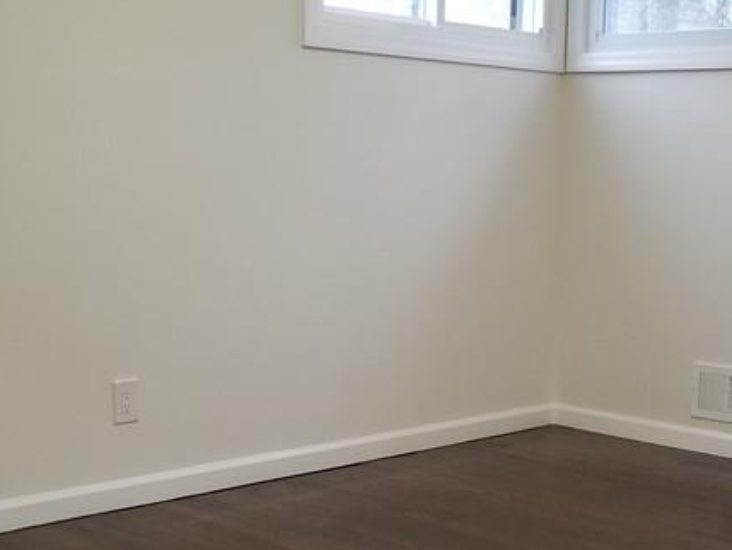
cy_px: 449
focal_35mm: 62
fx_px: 1311
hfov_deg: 30.9
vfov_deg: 23.3
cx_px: 500
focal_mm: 4.3
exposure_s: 1/30
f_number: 1.7
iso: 200
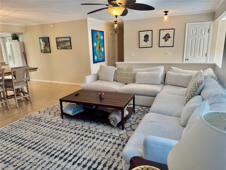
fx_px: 157
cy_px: 85
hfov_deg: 71.6
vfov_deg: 56.8
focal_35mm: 24
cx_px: 113
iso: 200
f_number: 1.78
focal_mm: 6.76
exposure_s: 1/120
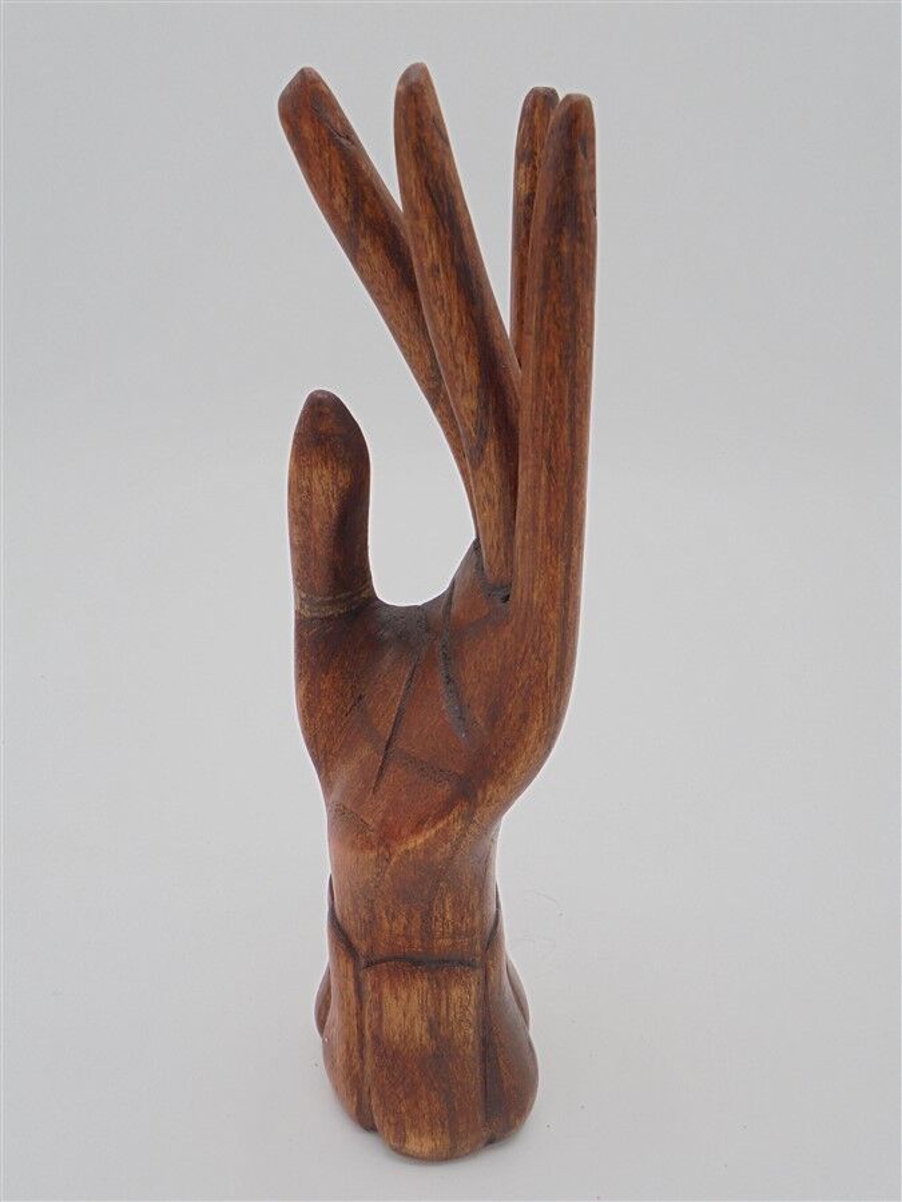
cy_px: 601
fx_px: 1008
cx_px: 451
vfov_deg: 61.7
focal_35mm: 29
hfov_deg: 48.2
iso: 100
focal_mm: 5.3
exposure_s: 1/250
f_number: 3.7
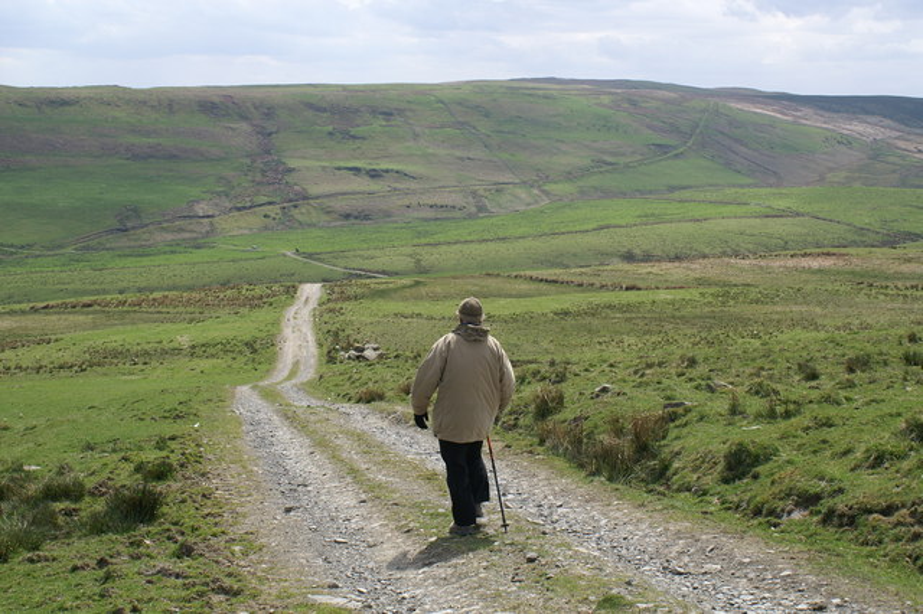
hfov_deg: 37.9
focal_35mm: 52
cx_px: 462
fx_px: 1345
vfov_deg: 25.7
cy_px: 307
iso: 100
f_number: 9
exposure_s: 1/250
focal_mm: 35
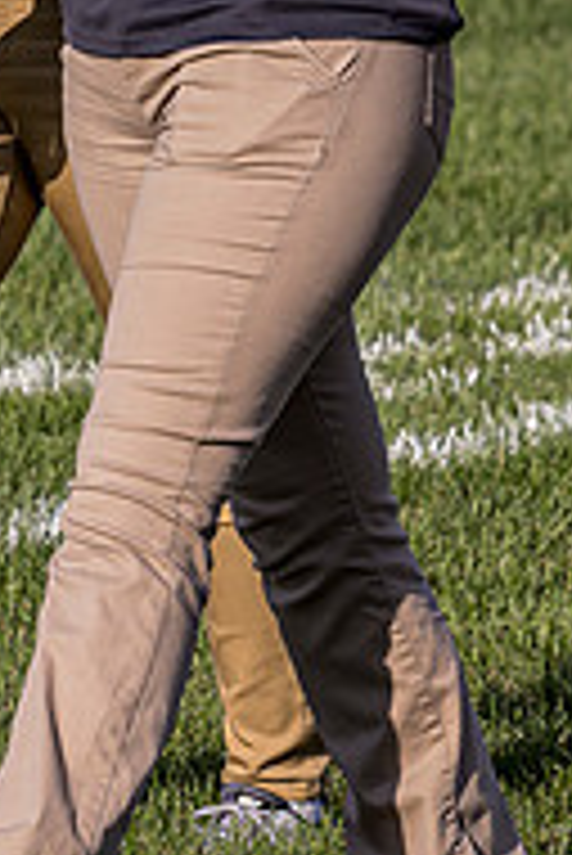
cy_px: -292
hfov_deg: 1.5
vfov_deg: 2.2
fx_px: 22527
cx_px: 504
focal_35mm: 947
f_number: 4.5
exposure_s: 1/1000
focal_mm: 115
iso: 160
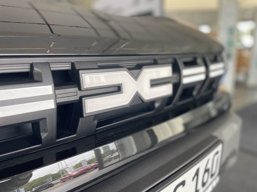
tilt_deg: -13.0
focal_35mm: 26
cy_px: 96
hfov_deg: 67.3
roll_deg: +0.5
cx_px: 128
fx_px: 193
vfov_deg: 53.1
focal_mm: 4.2
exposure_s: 1/256
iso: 40
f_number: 1.6
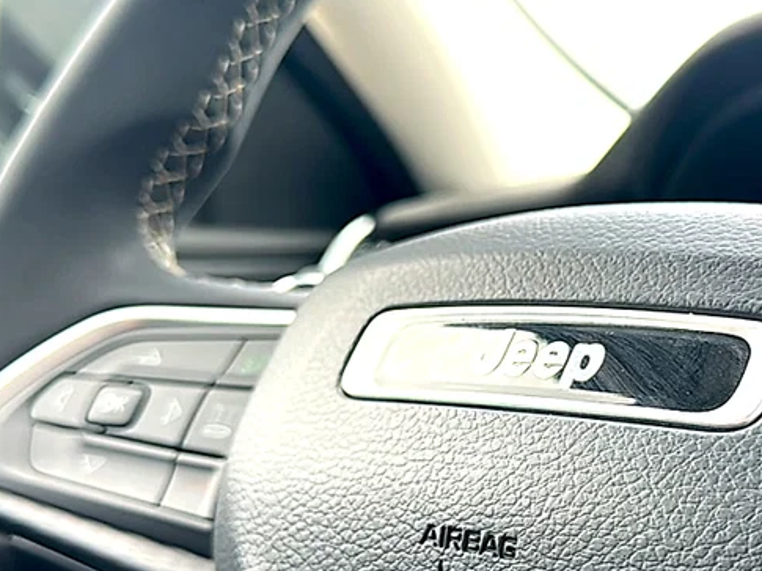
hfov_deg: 36.4
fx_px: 1144
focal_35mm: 52
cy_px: 369
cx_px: 522
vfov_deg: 27.9
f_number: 1.78
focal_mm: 6.86
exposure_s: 1/274
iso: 80
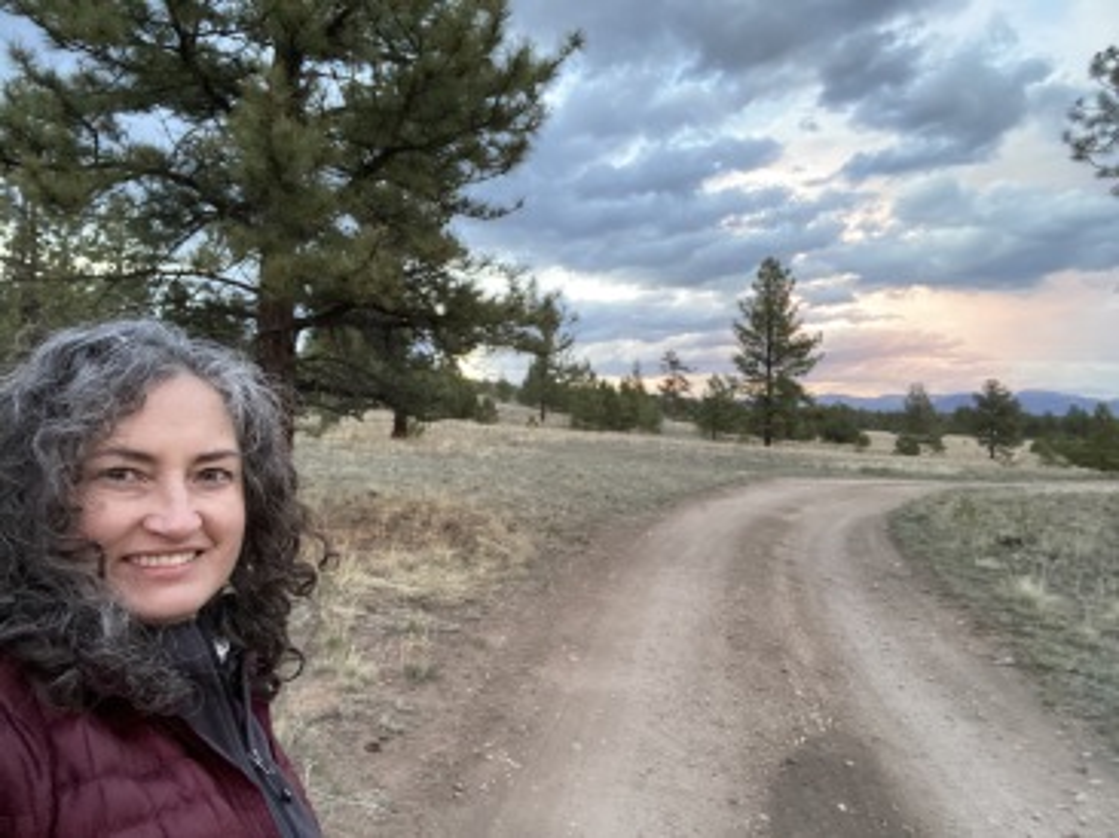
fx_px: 743
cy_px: 419
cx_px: 560
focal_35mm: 23
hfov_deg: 74.0
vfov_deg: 58.8
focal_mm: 2.71
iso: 500
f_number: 2.2
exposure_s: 1/30
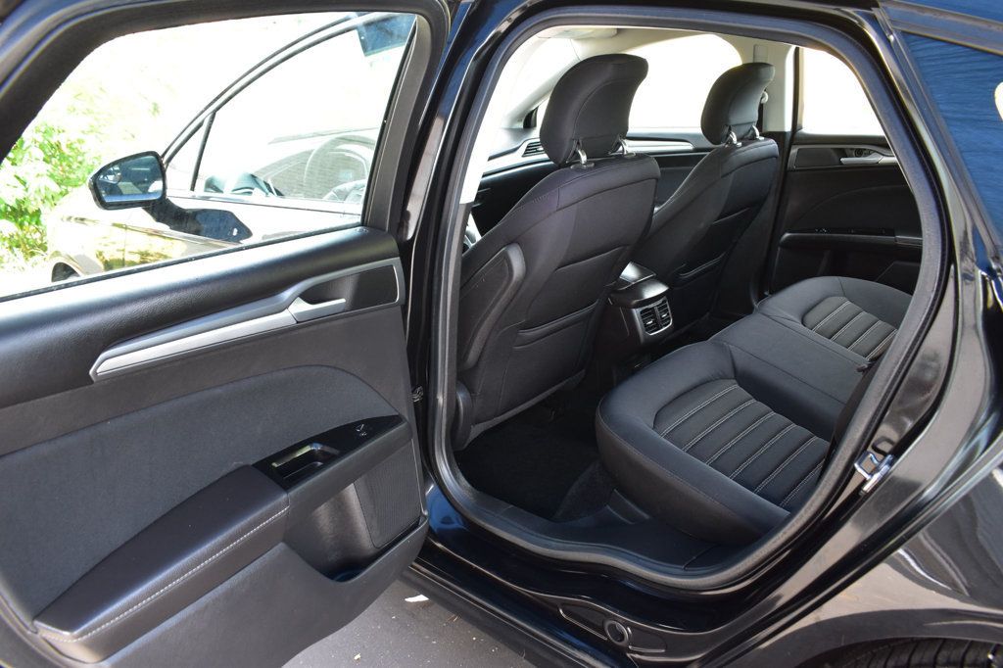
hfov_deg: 67.4
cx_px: 502
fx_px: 752
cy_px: 334
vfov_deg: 47.9
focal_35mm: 27
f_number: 7.1
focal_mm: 18
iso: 400
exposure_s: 1/30
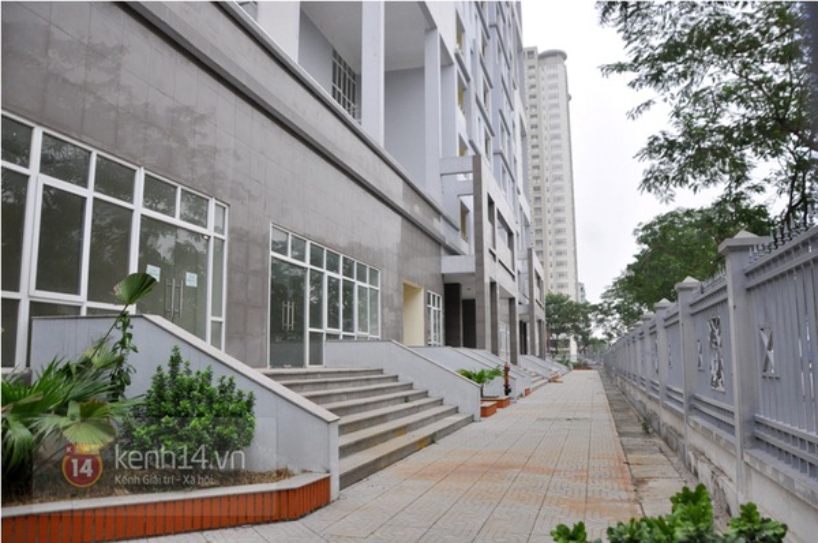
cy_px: 272
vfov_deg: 47.8
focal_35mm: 27
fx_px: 613
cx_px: 409
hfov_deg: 67.5
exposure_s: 1/250
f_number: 5
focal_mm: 18
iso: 640
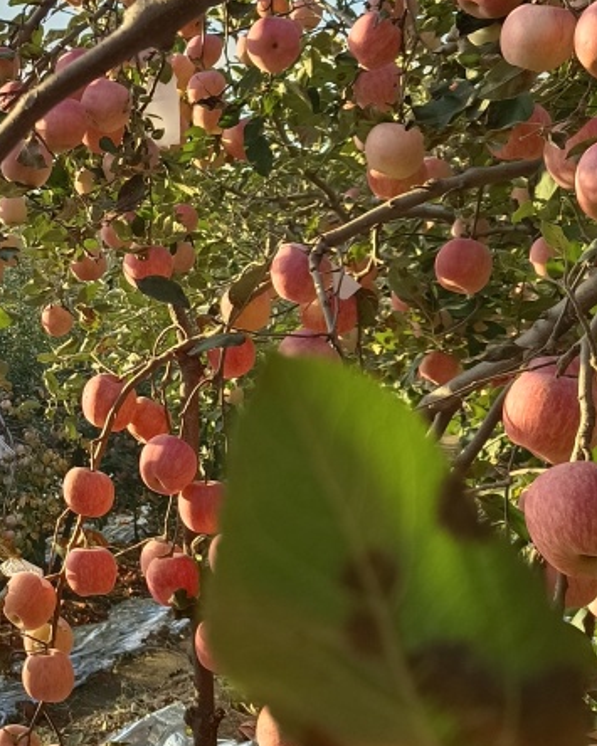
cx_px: -64
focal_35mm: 54
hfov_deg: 25.9
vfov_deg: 34.7
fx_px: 1193
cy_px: 320
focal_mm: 5.59
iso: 180
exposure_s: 1/120
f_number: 1.88
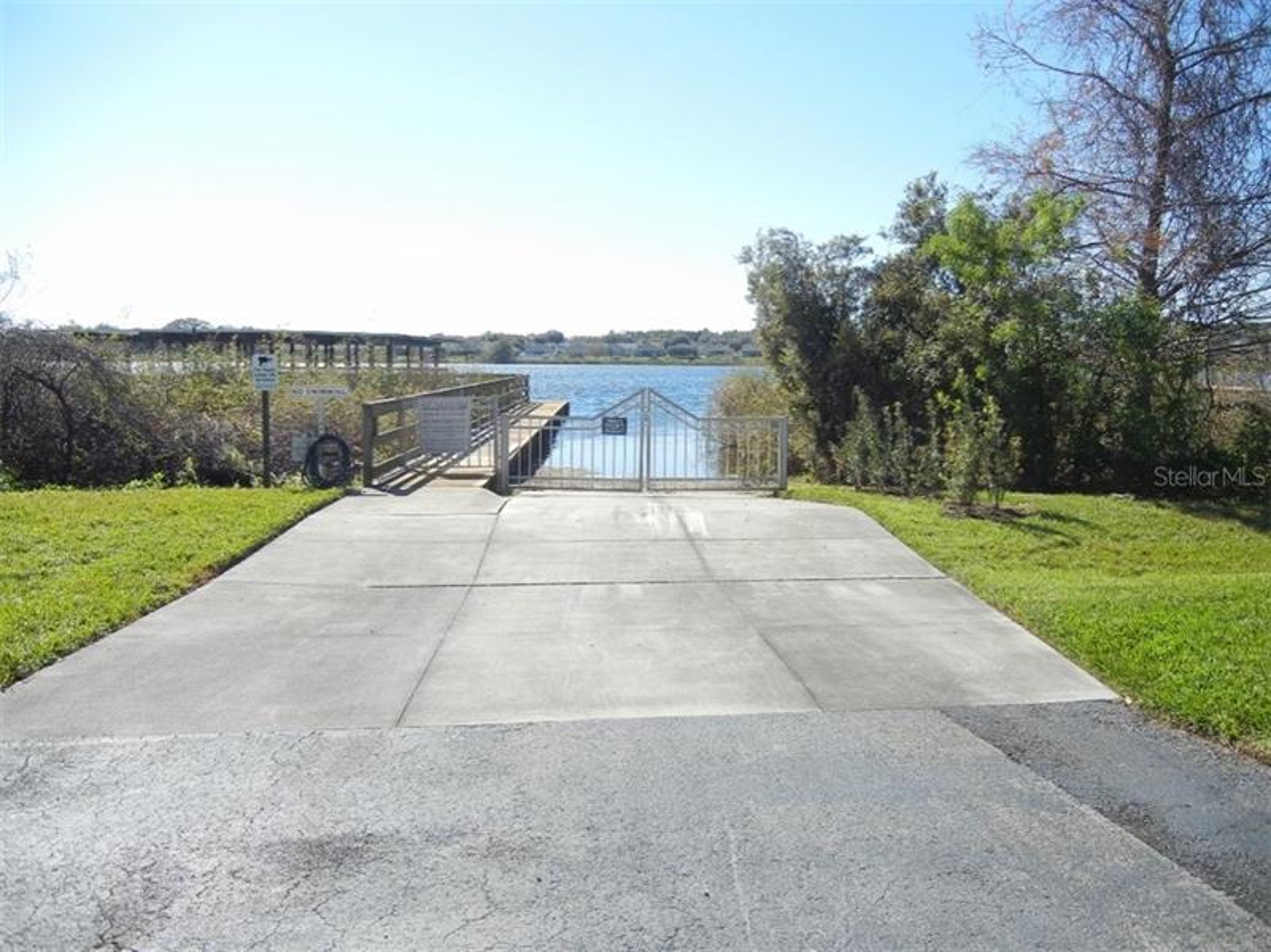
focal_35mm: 30
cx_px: 636
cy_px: 476
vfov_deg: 46.8
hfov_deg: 60.0
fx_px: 1101
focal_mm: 5.4
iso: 160
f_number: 7
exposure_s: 1/290
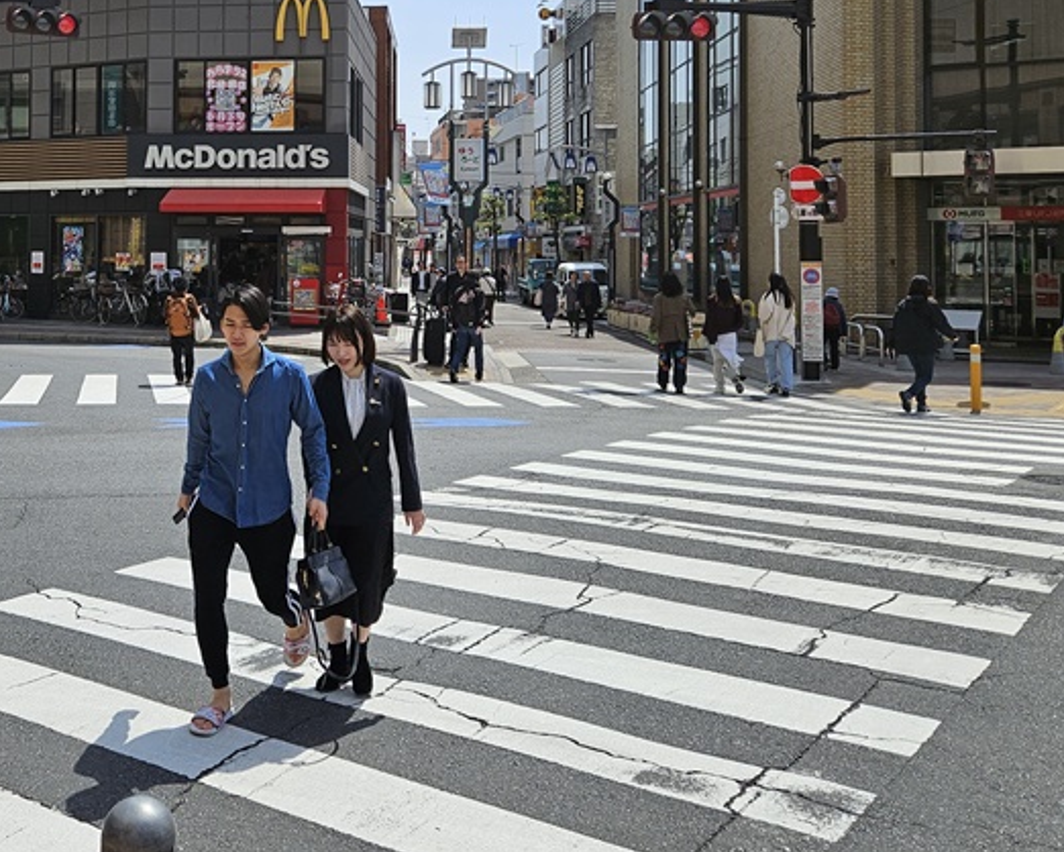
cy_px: 163
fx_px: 1355
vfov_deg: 33.8
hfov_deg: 41.5
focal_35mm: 43
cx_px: 257
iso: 25
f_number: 1.8
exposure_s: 1/3309
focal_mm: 5.4
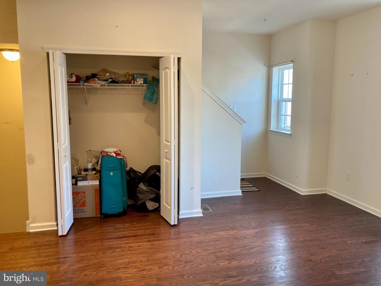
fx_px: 308
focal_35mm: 28
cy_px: 143
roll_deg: +0.8
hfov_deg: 63.4
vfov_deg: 49.7
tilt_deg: -8.7
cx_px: 190
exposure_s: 1/60
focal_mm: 3.99
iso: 100
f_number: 1.8
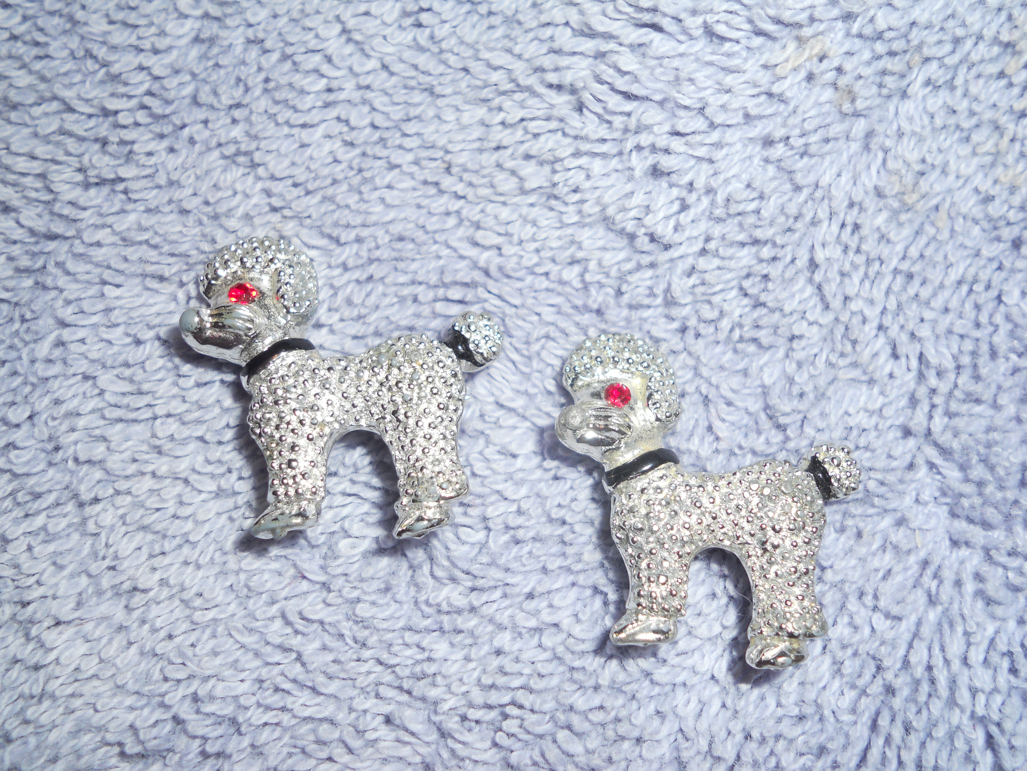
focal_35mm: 32
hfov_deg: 56.8
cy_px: 386
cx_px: 514
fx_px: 949
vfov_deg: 44.2
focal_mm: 5.8
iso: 80
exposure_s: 1/25
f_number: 8.8
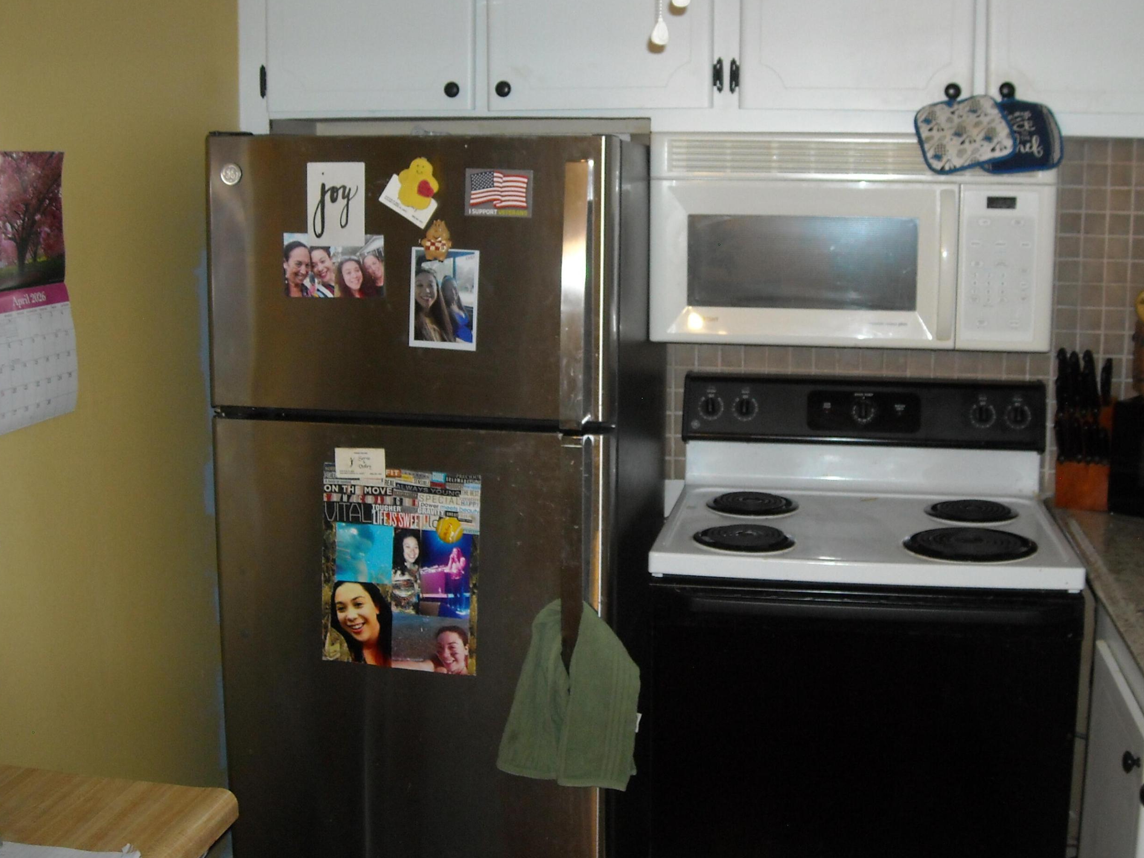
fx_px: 1355
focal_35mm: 41
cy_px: 364
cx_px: 642
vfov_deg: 35.1
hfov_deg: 45.7
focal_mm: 5.7
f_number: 2.8
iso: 200
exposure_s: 1/60
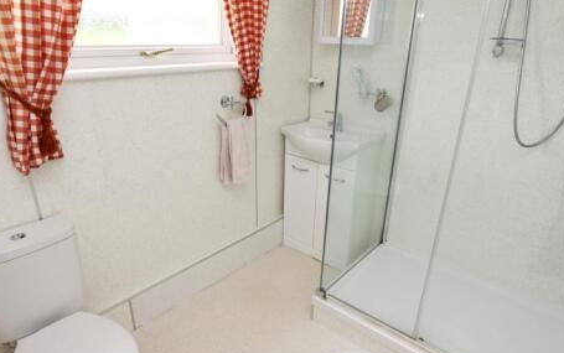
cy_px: 183
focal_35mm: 22
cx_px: 281
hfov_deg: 79.6
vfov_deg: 55.1
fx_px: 338
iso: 180
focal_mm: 10
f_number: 5.6
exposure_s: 1/125
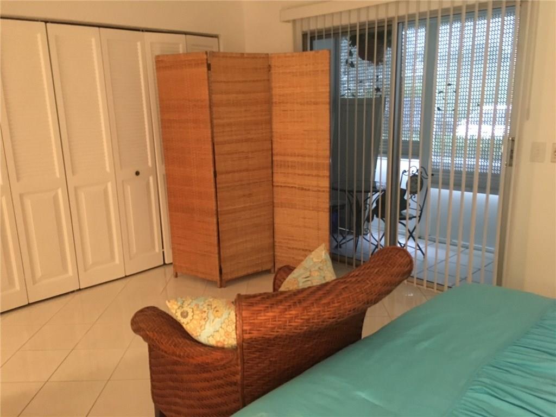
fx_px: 466
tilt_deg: -13.2
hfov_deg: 61.7
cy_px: 208
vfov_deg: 48.2
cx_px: 278
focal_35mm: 29
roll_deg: +0.9
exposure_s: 1/15
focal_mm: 4.15
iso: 250
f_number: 2.2
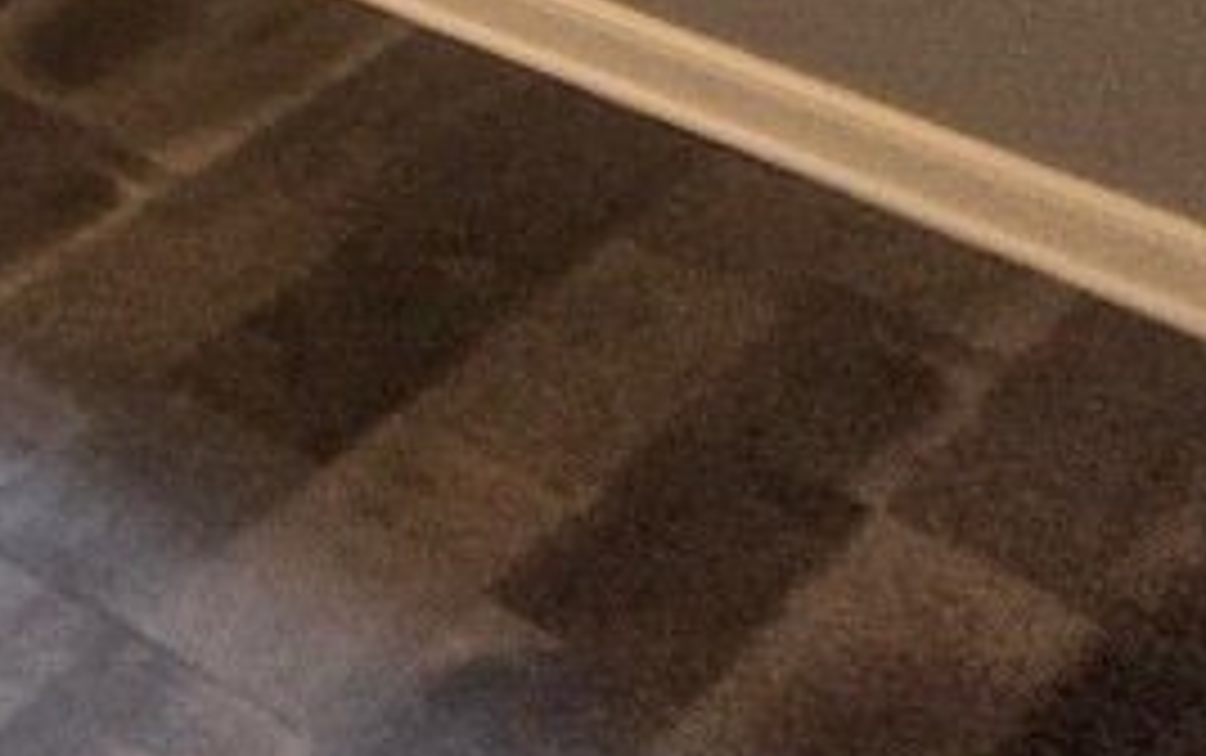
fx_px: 2434
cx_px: -2030
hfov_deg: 13.2
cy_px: -1404
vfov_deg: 11.6
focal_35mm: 74
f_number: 1.9
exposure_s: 1/120
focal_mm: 2.2
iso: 50
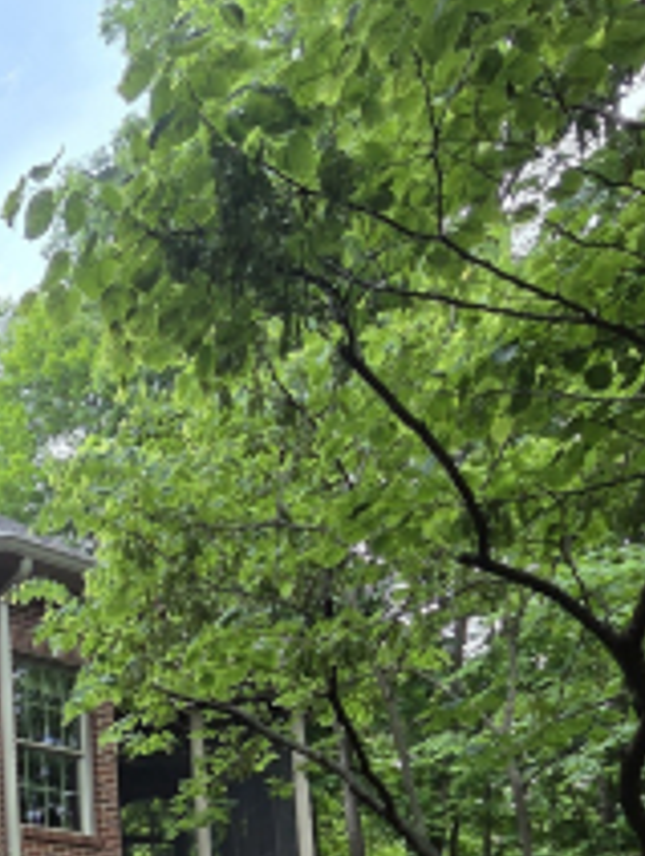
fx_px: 1016
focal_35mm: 41
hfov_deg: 28.9
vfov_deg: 38.5
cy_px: 923
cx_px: -187
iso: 50
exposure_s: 1/296
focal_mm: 2.2
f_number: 2.2
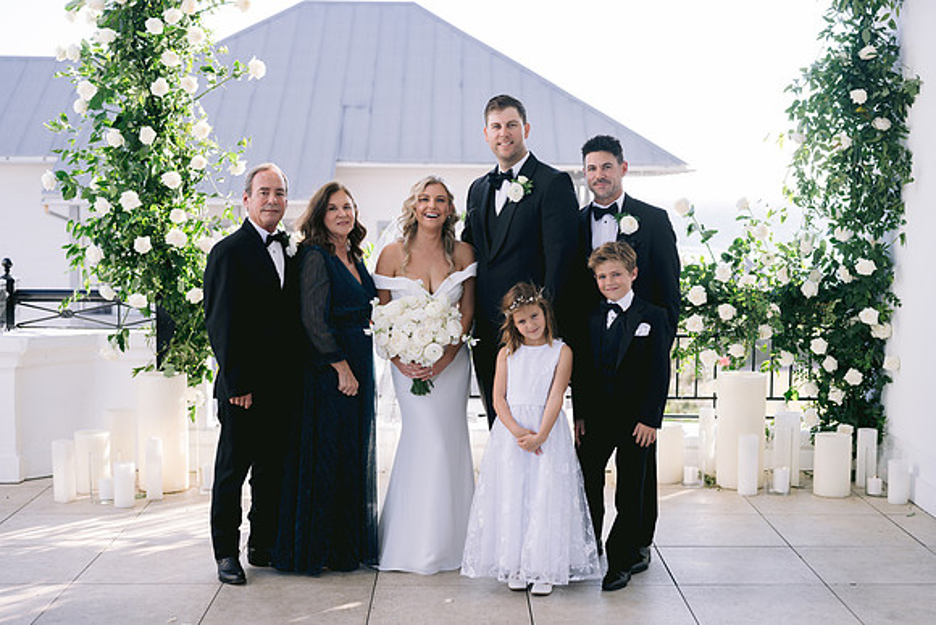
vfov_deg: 26.1
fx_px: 1346
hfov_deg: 38.3
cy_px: 312
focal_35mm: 52
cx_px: 484
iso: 200
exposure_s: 1/640
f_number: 2.8
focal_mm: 50
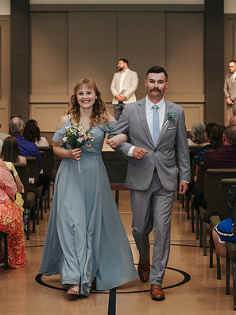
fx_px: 854
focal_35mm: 94
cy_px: 122
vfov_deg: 20.8
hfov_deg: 15.7
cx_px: 119
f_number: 3.2
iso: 1000
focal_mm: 50
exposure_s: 1/200
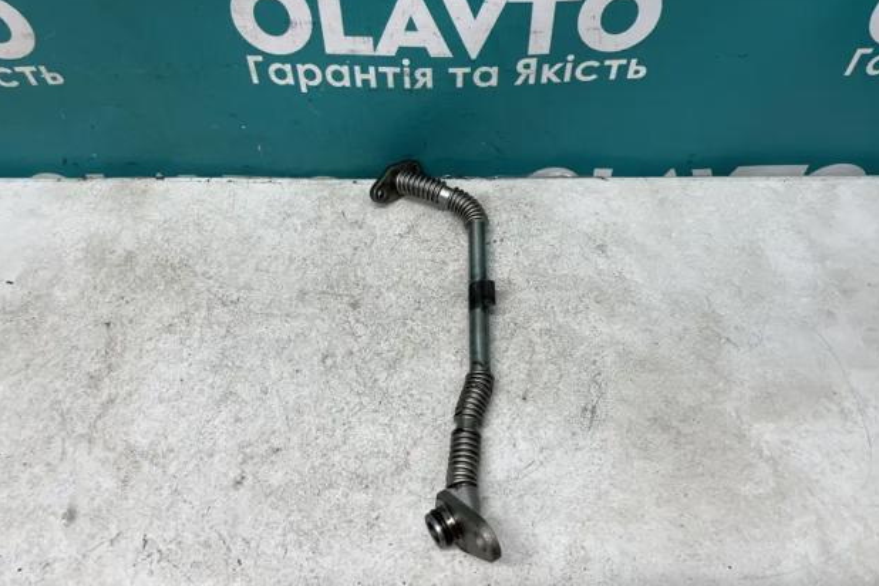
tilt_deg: -52.7
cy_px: 267
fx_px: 684
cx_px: 431
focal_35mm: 28
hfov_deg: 65.5
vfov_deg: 46.4
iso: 80
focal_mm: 4.2
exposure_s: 1/100
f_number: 1.6
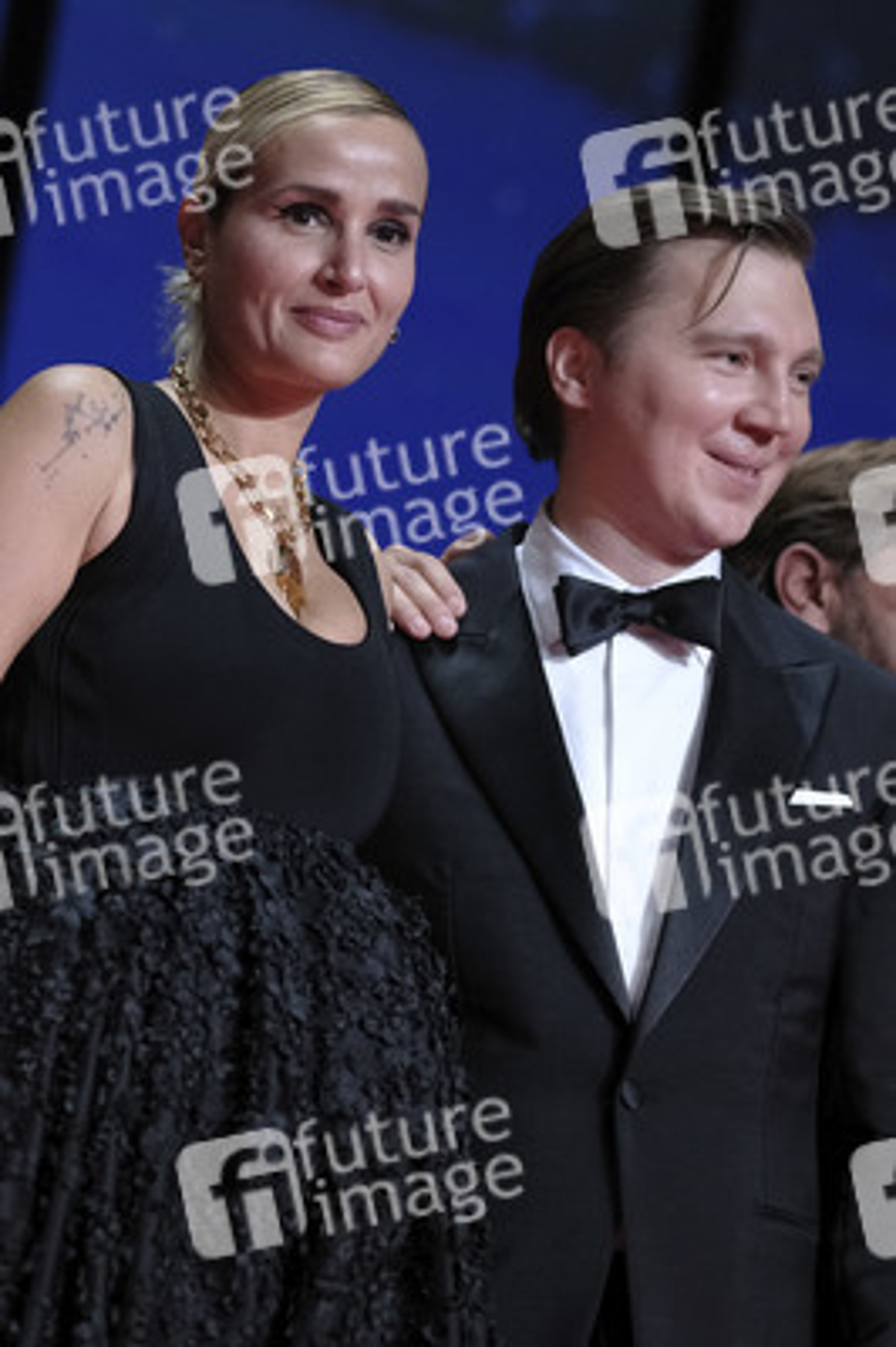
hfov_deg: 10.1
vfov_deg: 15.2
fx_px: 5048
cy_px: 674
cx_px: 448
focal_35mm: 135
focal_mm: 90
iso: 1600
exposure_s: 1/640
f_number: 2
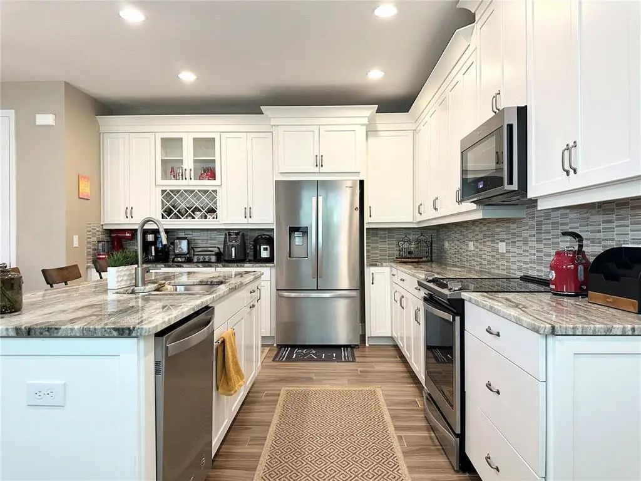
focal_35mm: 24
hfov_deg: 71.6
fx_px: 444
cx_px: 320
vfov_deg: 56.8
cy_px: 240
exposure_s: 1/60
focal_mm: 6.86
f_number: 1.78
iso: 160
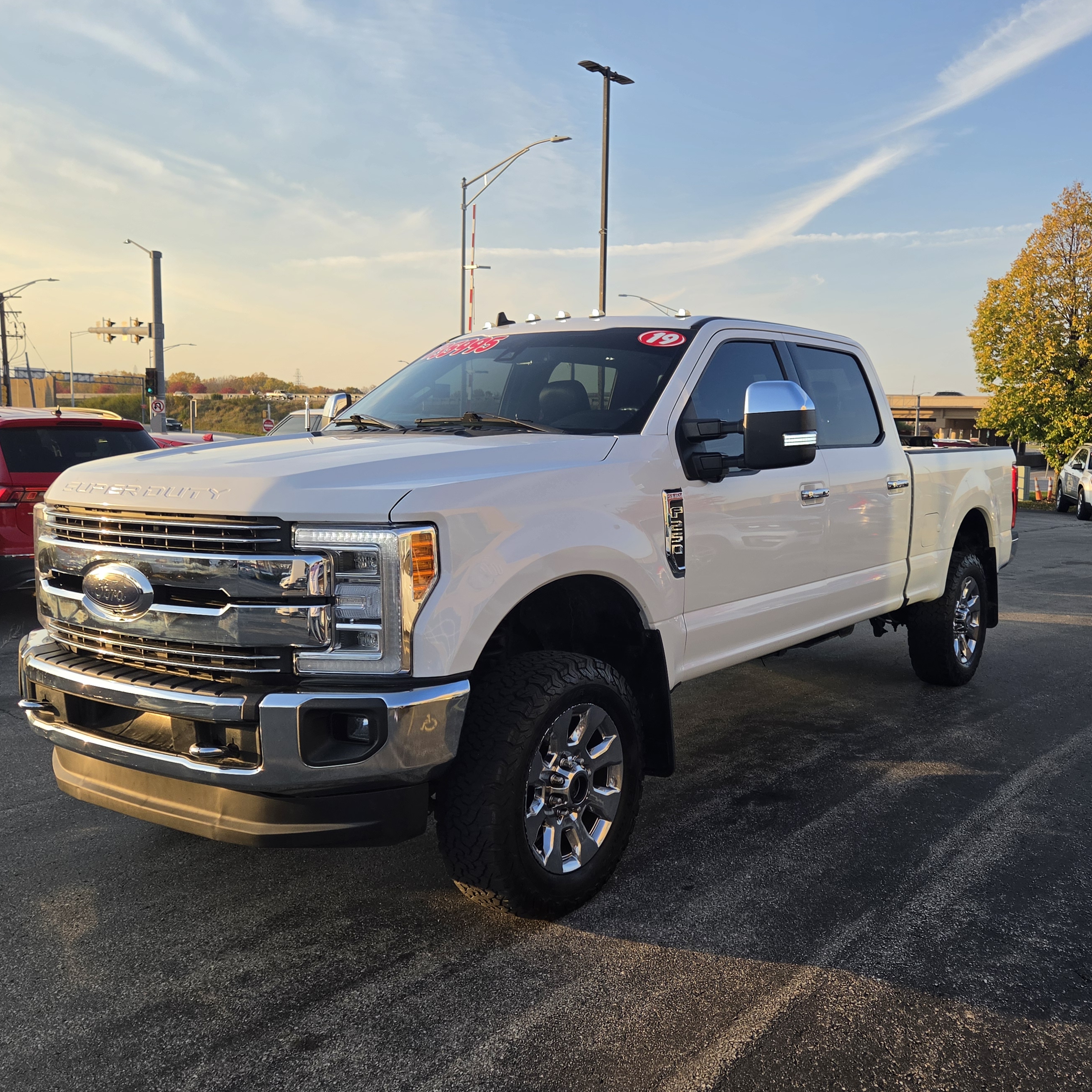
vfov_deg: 52.5
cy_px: 580
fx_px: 1106
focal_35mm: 31
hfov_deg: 52.1
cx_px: 662
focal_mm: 5.4
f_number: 1.8
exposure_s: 1/2000
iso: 80
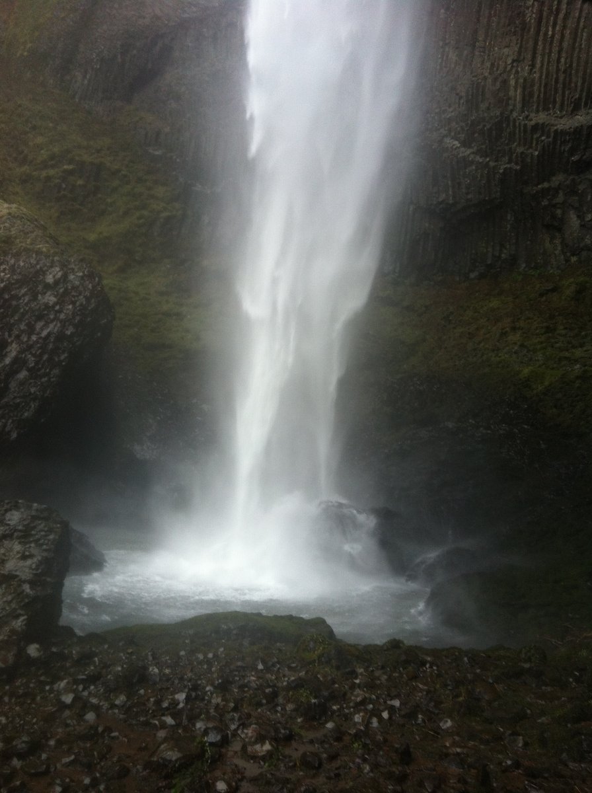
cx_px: 296
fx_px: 800
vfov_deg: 52.7
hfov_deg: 40.6
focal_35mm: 35
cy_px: 396
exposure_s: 1/120
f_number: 2.8
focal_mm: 3.85
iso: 80
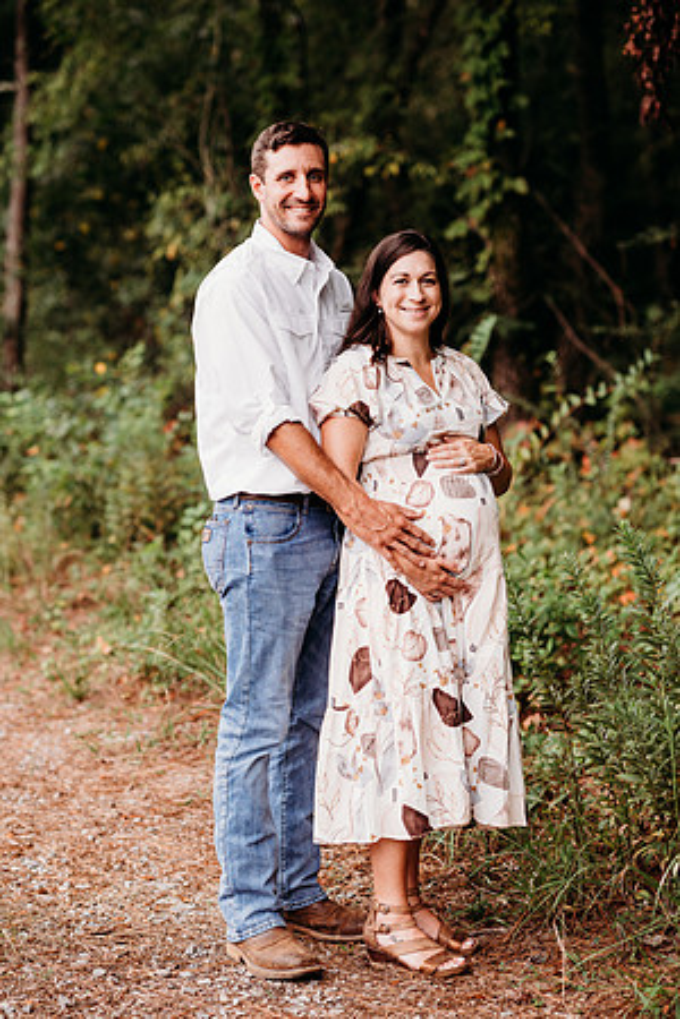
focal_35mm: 85
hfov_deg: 16.1
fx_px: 2408
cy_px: 510
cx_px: 340
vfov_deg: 23.9
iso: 320
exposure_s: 1/200
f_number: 2.5
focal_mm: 85
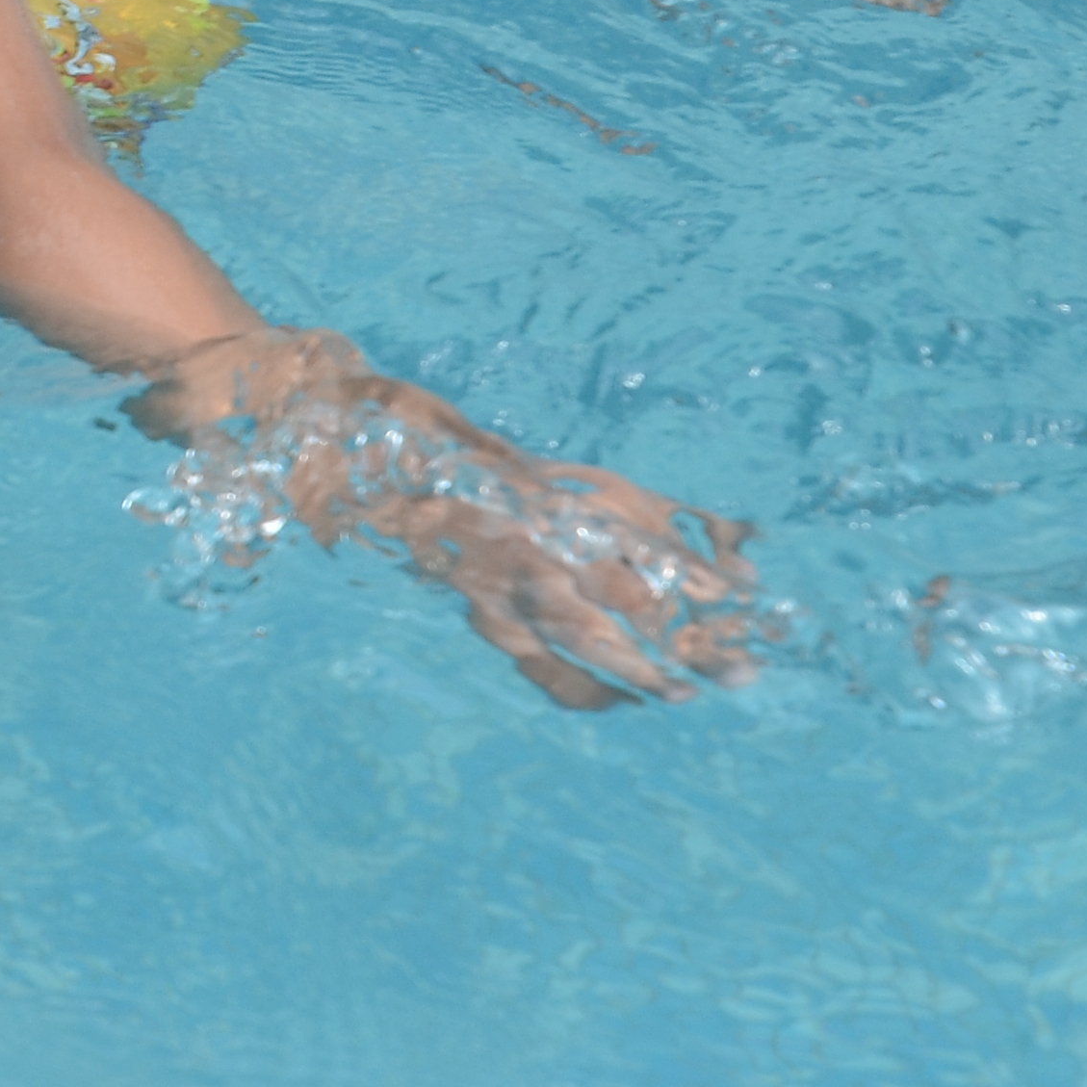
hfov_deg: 5.4
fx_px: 11440
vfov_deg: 5.4
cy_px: 24
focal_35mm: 322
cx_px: -663
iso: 200
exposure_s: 1/640
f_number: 5
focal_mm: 58
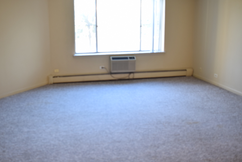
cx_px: 103
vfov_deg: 39.8
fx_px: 222
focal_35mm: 33
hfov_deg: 57.0
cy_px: 66
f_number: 3.5
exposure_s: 1/30
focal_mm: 18
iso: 400
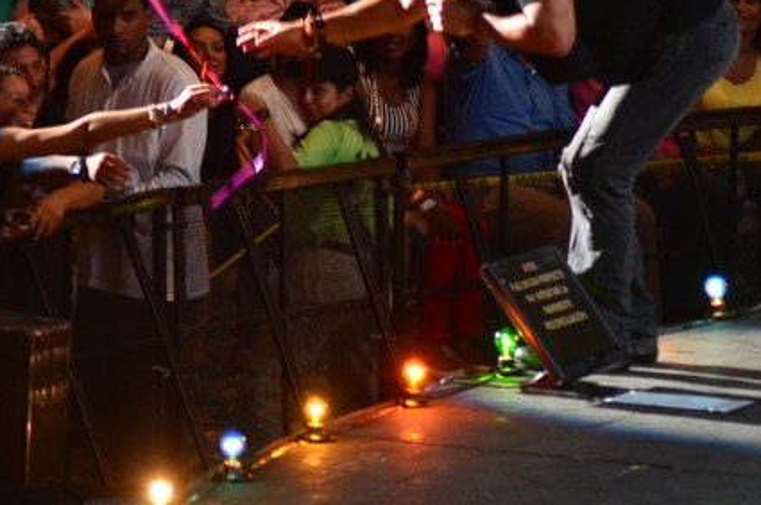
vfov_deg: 3.6
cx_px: 195
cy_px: 63
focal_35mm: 381
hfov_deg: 5.4
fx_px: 8040
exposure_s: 1/40
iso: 1000
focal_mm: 135
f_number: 4.2
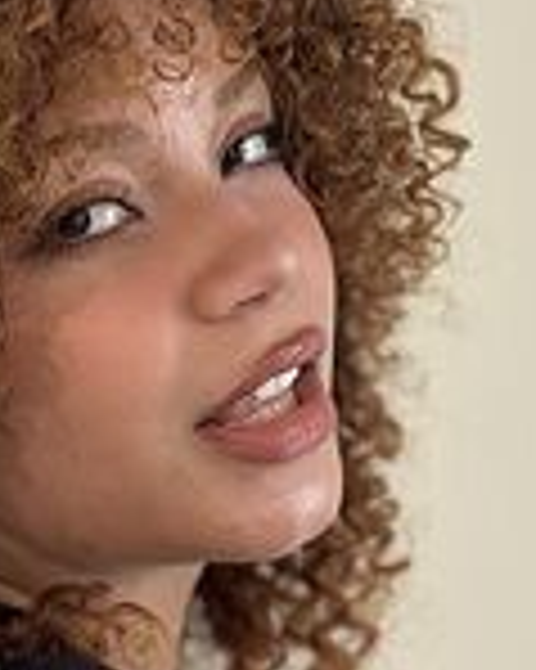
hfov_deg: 10.2
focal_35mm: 151
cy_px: 674
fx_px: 2997
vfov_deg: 12.6
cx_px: 68
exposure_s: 1/22
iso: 1000
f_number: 1.78
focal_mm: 6.86
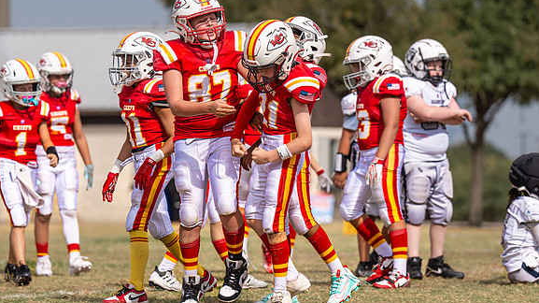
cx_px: 221
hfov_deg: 8.5
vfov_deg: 4.8
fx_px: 3629
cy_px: 158
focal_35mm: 254
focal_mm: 142
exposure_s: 1/6400
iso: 160
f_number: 2.8
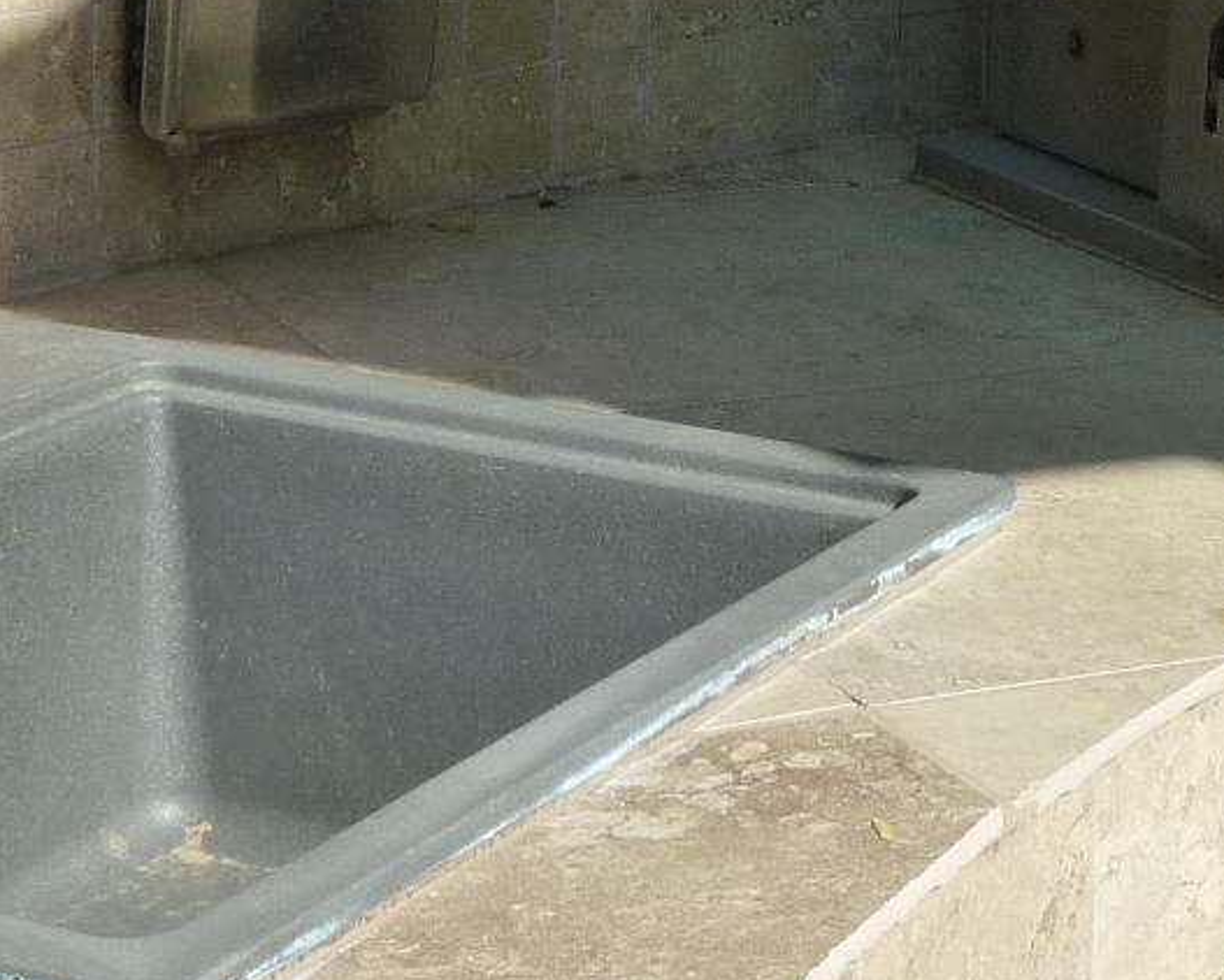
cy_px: 304
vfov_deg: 14.0
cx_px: 776
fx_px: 3986
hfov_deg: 17.4
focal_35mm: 110
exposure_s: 1/640
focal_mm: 5.2
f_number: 4
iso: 125
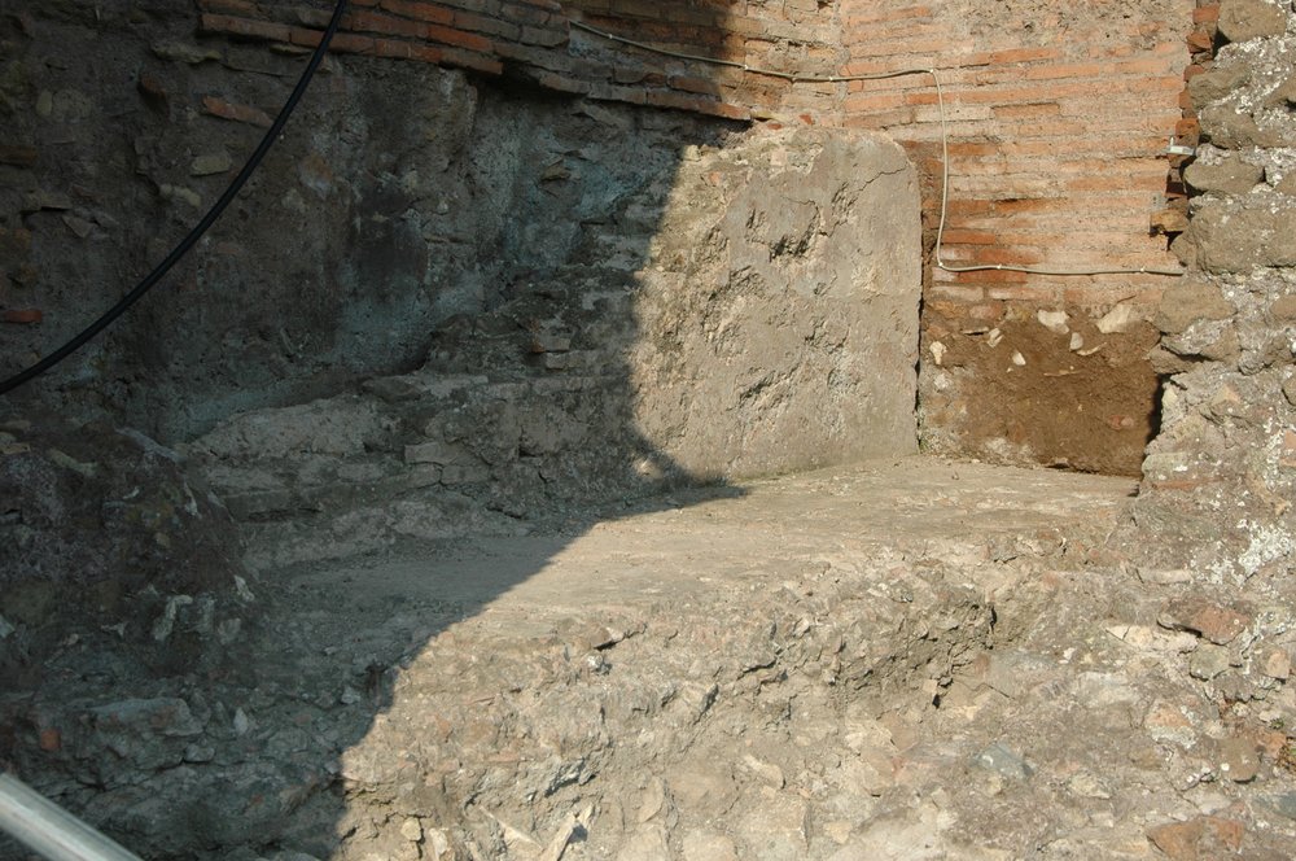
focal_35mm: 52
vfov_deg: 25.7
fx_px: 1888
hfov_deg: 37.9
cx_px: 648
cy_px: 430
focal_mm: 35
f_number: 9
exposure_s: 1/320
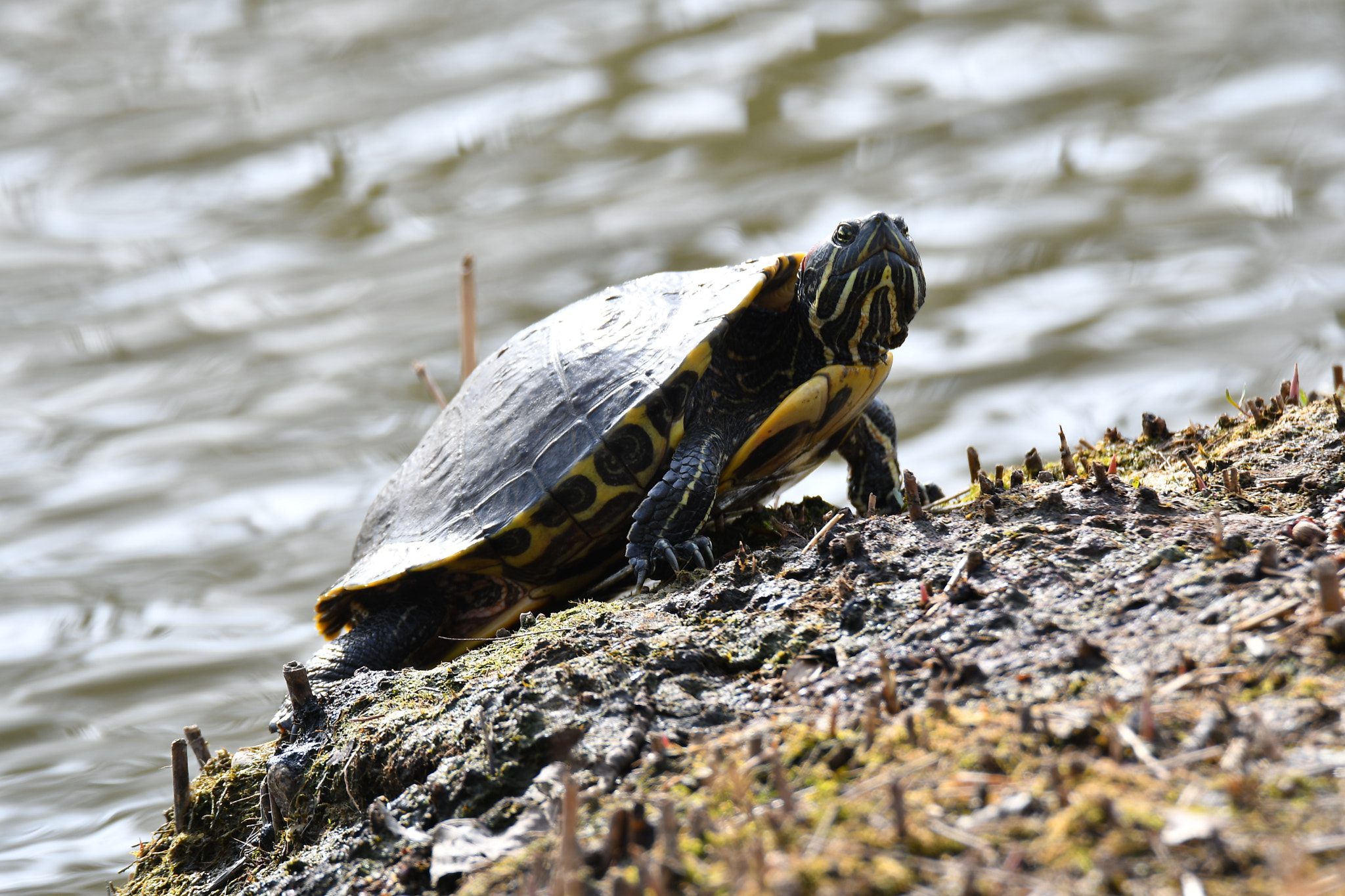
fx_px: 30818
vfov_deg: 1.7
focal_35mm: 825
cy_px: 448
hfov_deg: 2.5
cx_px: 672
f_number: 8
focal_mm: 550
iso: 100
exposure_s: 1/100
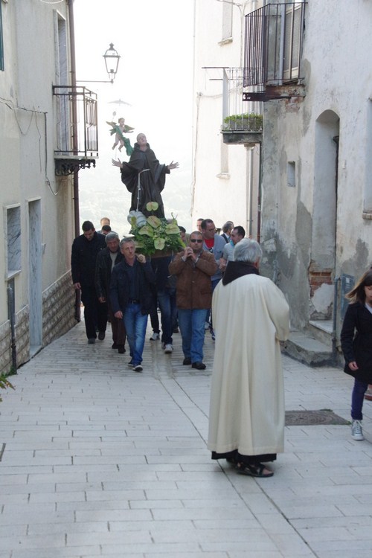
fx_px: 992
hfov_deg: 21.2
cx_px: 186
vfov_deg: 31.4
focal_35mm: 64
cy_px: 279
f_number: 8
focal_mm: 43
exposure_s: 1/200
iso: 2500
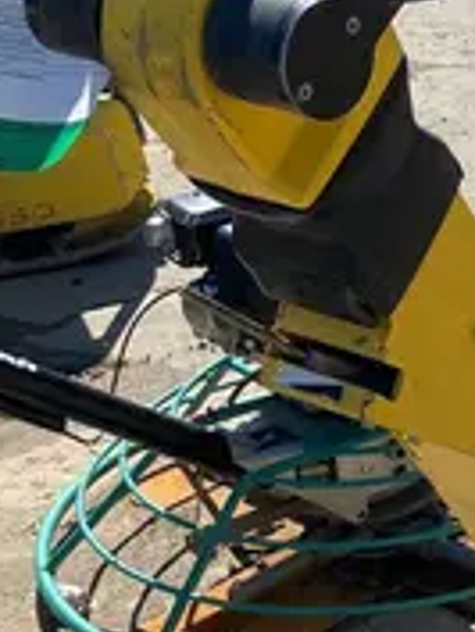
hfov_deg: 12.2
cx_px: 686
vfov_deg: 16.9
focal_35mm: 116
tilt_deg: -24.7
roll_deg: -0.7
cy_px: 409
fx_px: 2120
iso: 32
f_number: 1.8
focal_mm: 3.99
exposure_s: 1/1799
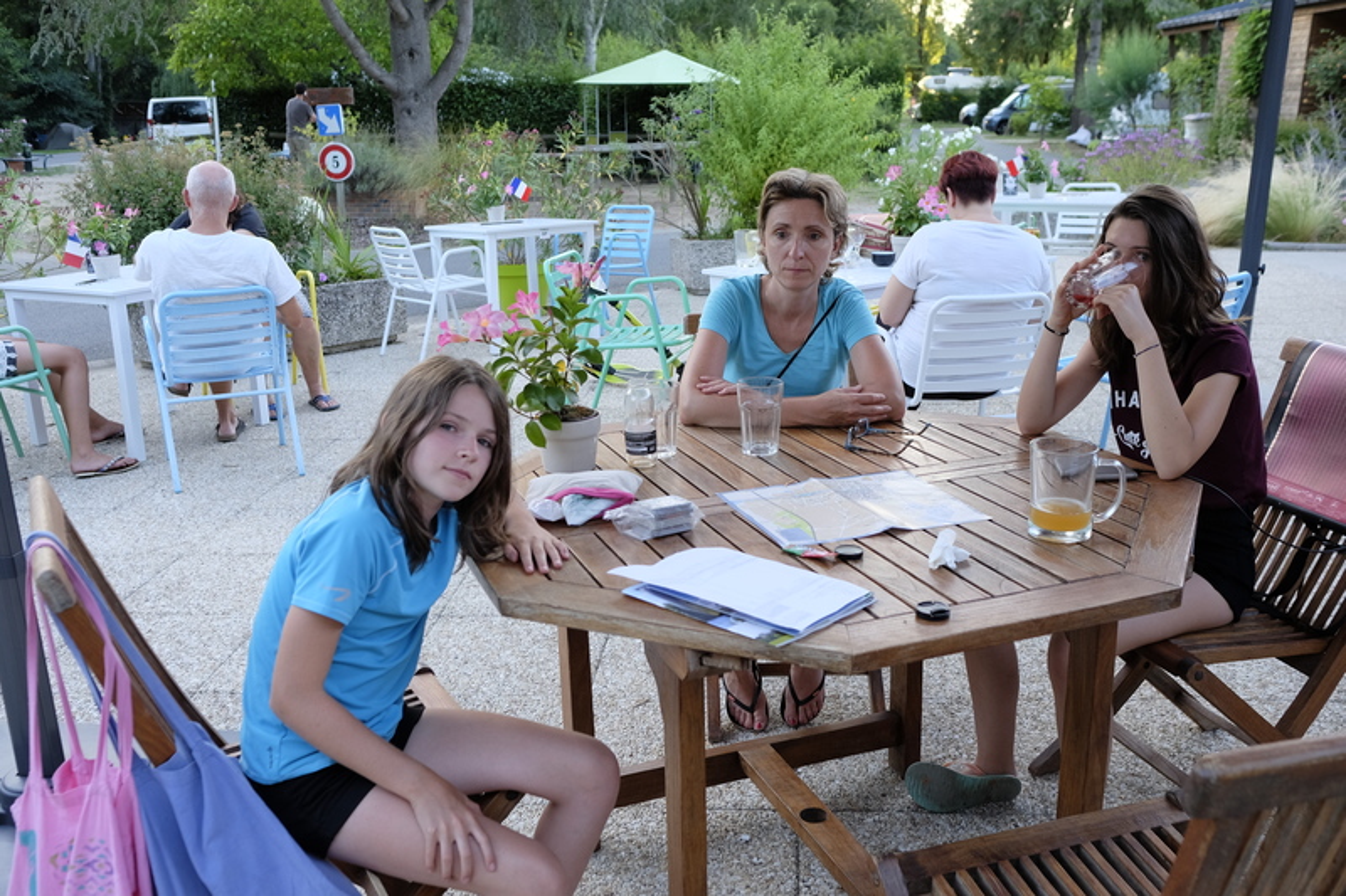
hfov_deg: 54.4
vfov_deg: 37.8
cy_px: 448
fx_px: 1308
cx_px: 673
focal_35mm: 35
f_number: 4
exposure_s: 1/70
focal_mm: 23
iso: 400
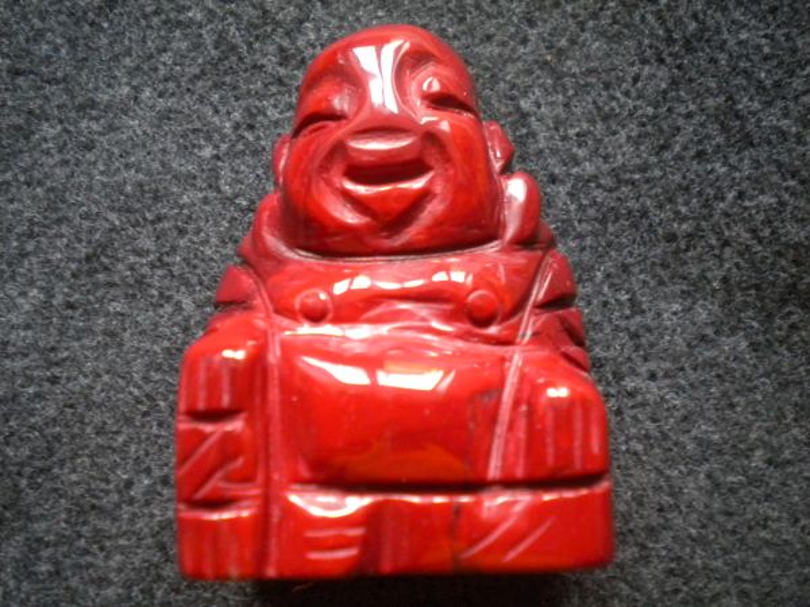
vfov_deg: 35.1
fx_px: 959
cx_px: 405
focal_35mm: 41
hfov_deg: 45.8
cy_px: 304
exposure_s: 1/8.8
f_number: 3.5
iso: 481
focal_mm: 7.4
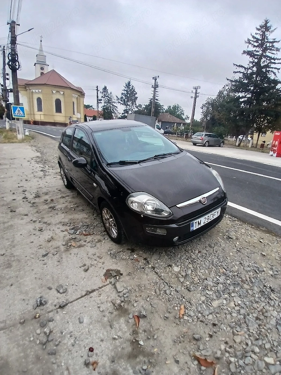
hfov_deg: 74.7
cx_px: 140
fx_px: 184
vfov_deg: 91.0
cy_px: 188
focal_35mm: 17
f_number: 2.2
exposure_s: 1/270
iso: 50
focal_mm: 1.4
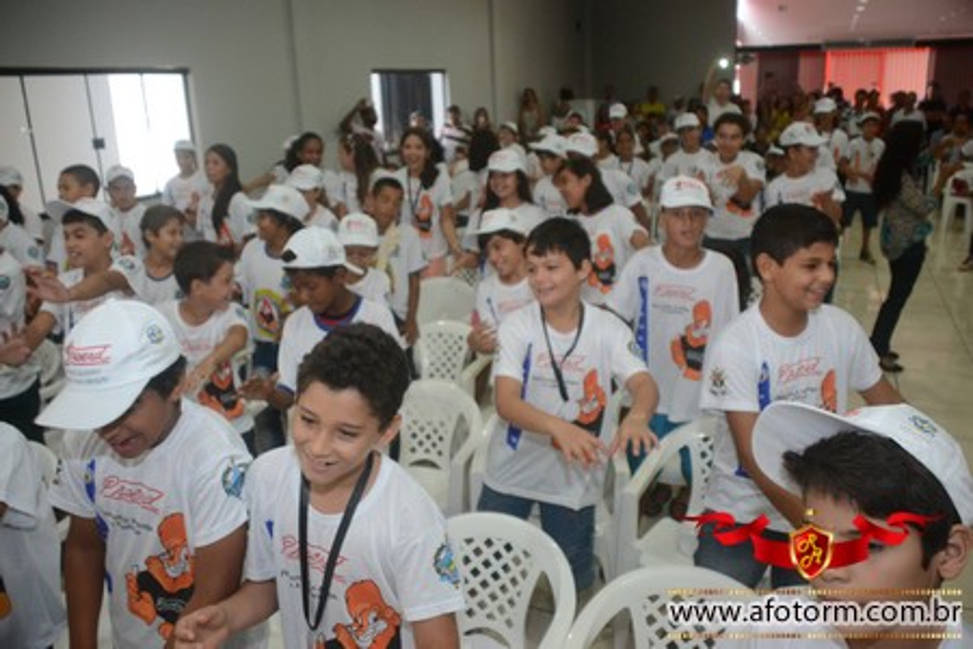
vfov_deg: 43.6
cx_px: 486
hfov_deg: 61.9
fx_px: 811
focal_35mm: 30
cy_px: 324
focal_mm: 20
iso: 1600
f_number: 3.5
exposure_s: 1/125
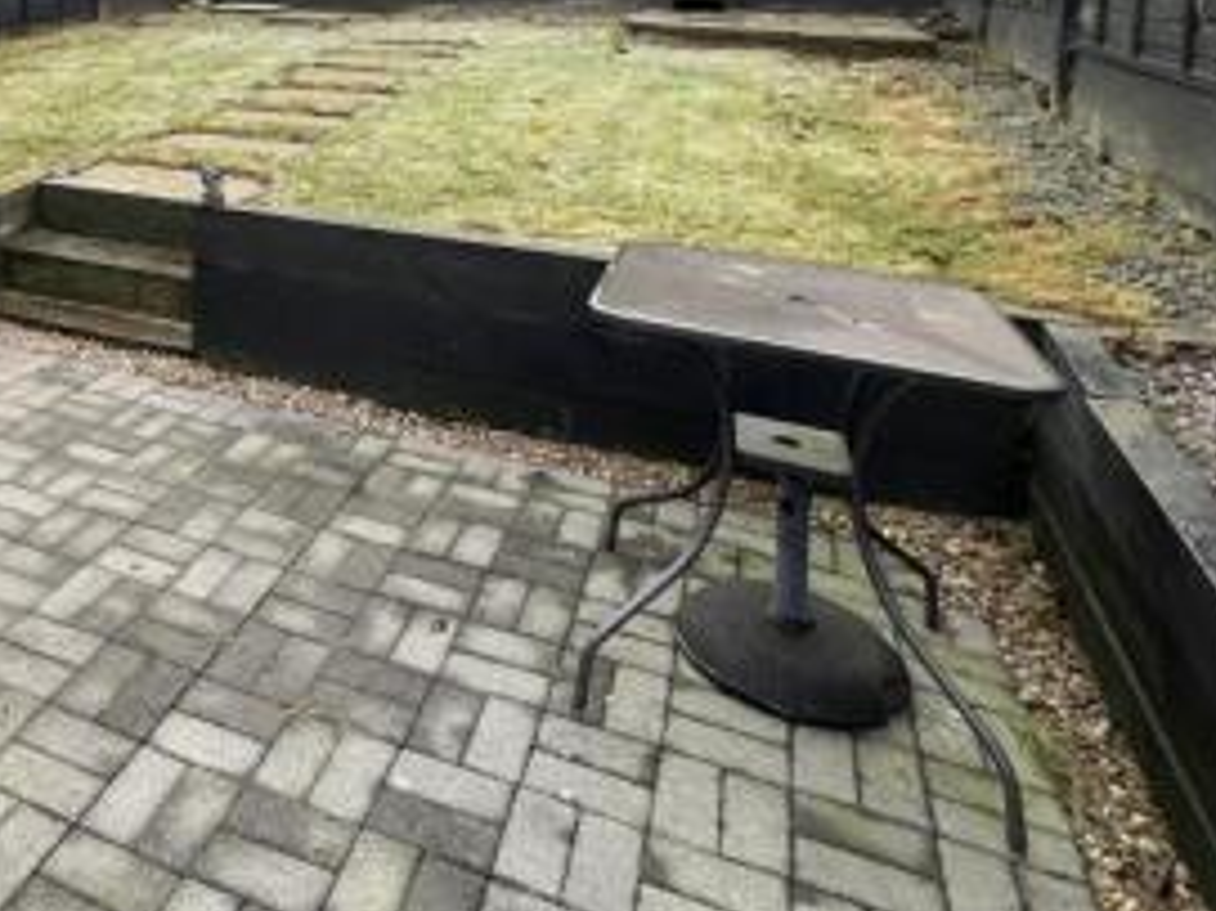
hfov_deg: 59.0
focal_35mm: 28
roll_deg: -0.6
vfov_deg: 43.5
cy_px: 25
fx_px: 983
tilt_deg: -5.0
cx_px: 258
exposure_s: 1/99
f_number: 1.8
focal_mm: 1.57
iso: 50
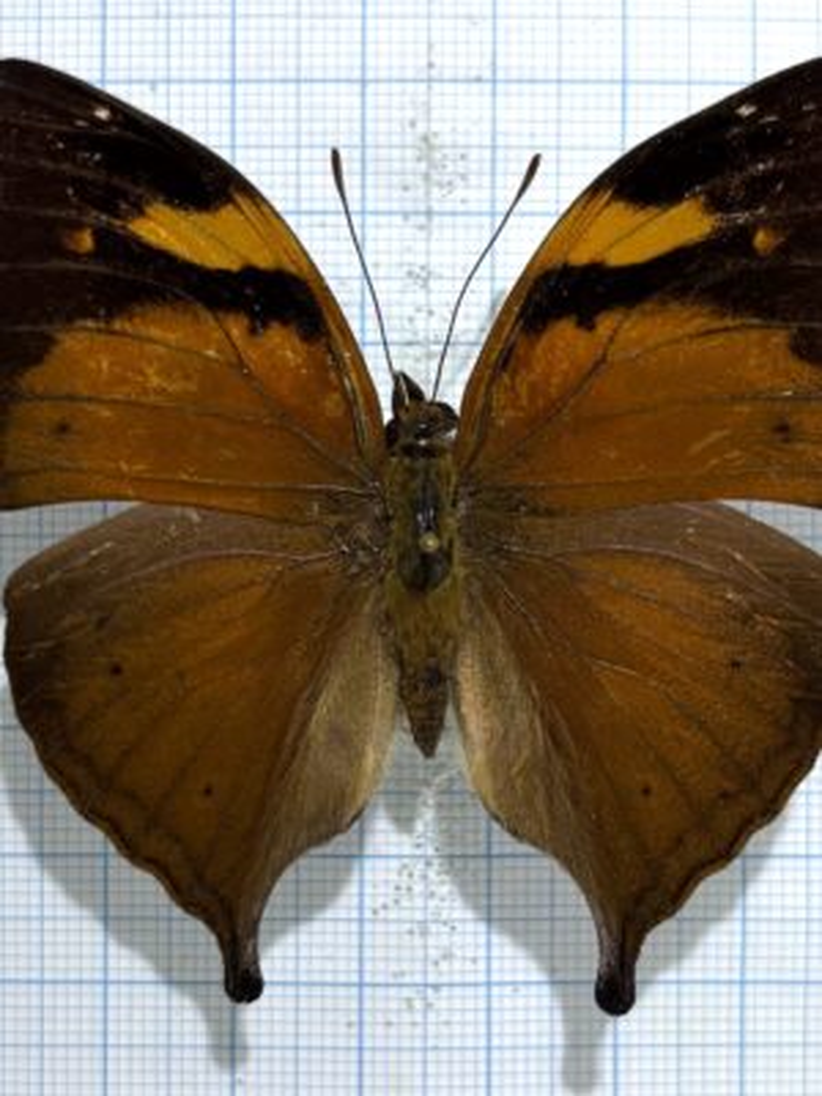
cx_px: 411
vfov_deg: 67.3
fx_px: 823
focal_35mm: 26
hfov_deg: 53.1
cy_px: 548
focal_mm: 5.96
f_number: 1.6
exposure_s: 1/781
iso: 50
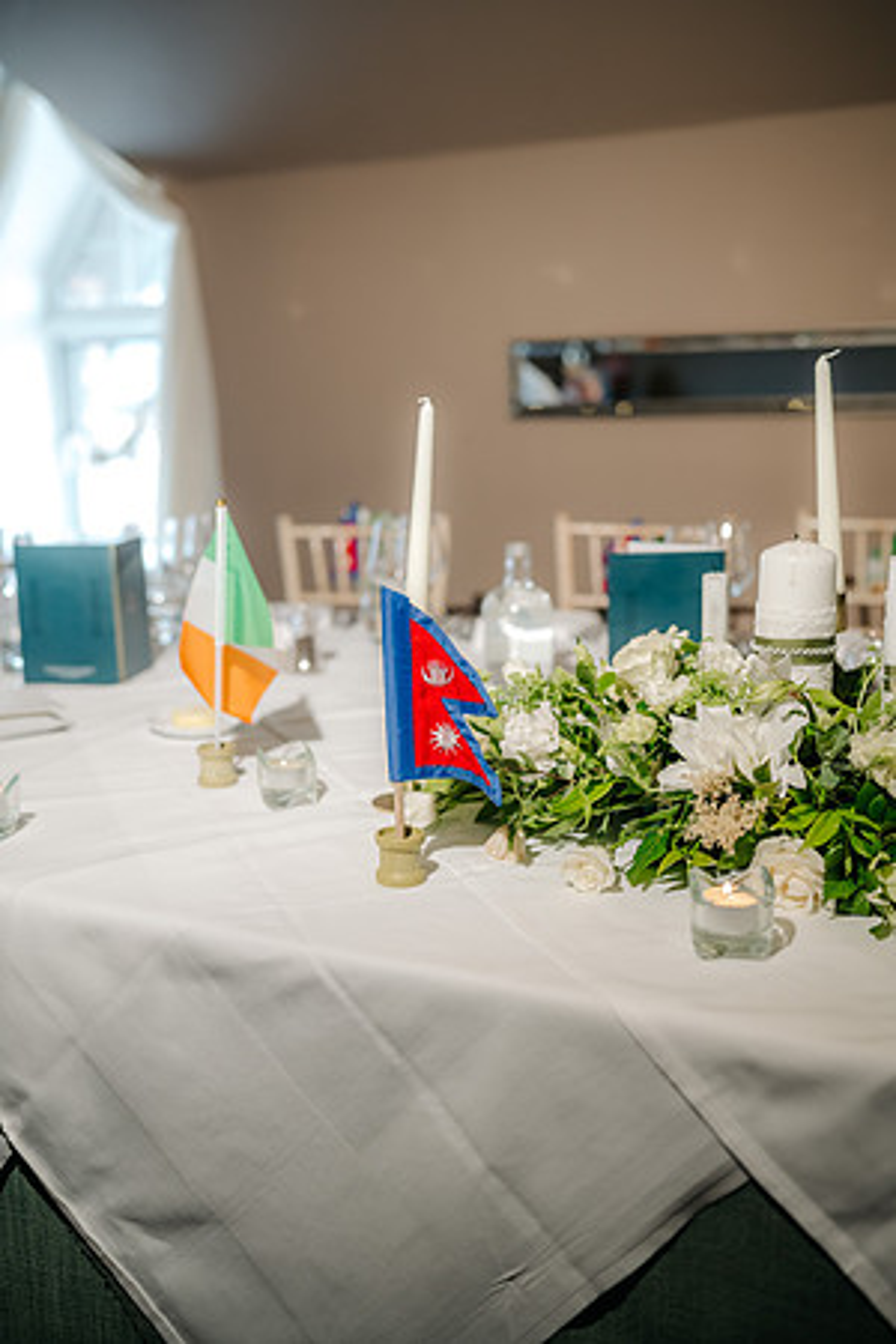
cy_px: 672
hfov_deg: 37.9
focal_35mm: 35
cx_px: 448
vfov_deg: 54.4
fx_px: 1307
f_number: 2
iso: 640
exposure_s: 1/200
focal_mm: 35
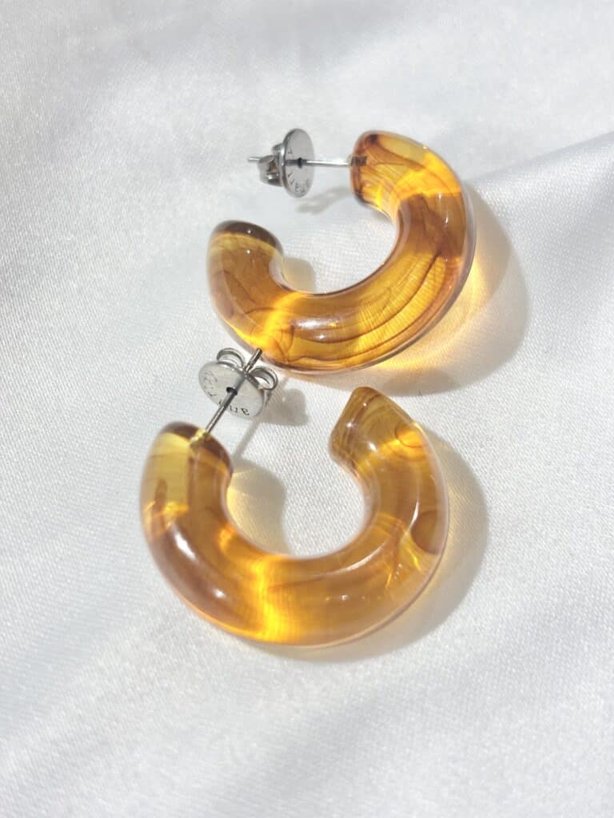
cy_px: 409
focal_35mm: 52
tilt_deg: -51.5
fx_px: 1230
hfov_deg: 28.0
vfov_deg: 36.8
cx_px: 307
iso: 32
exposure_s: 1/261
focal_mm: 5.96
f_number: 1.6
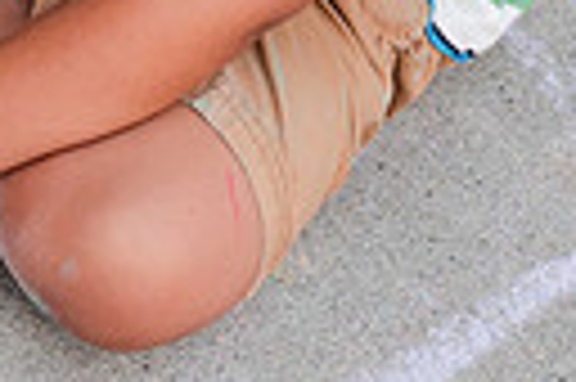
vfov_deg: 8.9
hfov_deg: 13.8
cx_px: 50
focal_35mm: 148
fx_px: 2365
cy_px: -264
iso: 200
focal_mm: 30
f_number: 5.6
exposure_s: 1/250
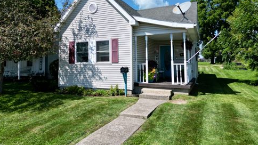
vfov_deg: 42.4
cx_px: 126
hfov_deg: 69.9
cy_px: 51
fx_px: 185
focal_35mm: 27
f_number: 1.7
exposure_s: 1/2500
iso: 100
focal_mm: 6.72
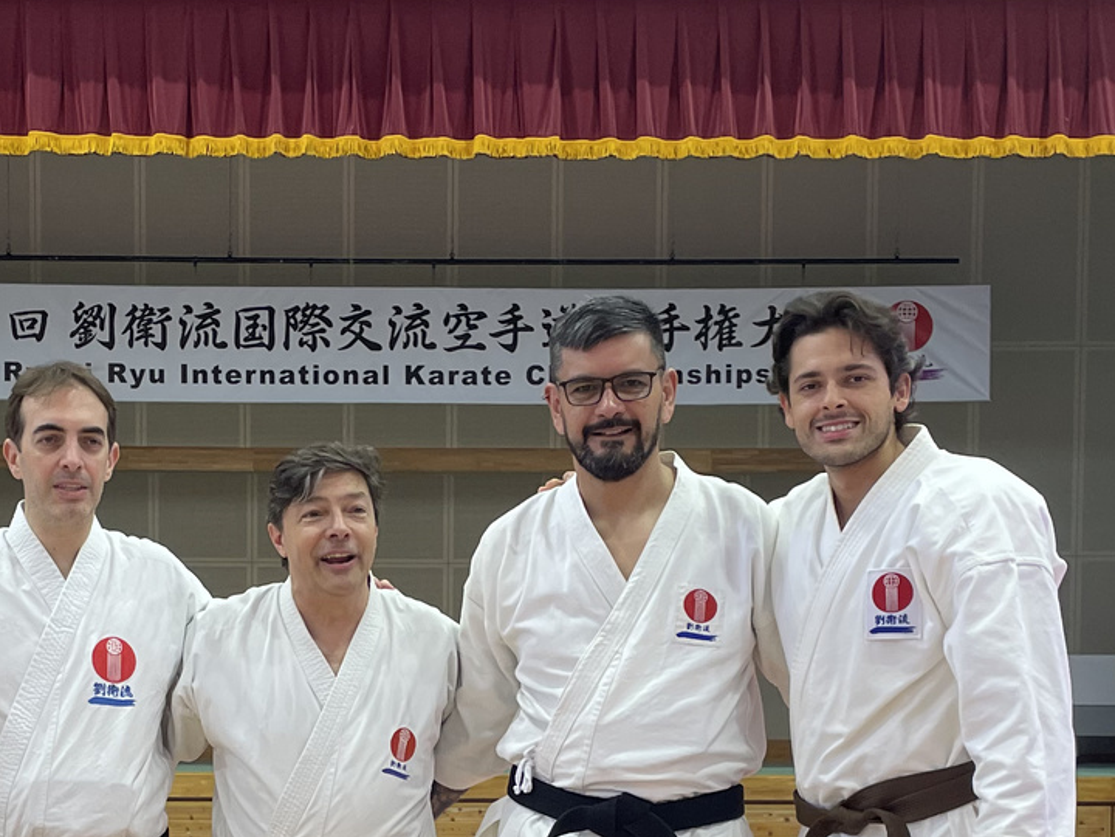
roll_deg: -0.8
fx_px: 2094
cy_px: 775
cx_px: 361
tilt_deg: -1.4
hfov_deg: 29.6
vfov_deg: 22.0
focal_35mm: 65
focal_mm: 4.2
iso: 100
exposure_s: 1/120
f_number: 1.6
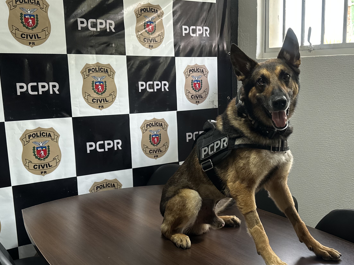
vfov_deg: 32.7
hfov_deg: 42.5
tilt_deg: -13.2
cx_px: 226
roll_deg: -0.4
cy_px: 169
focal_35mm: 44
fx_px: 450
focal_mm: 6.86
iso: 125
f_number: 1.78
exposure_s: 1/120
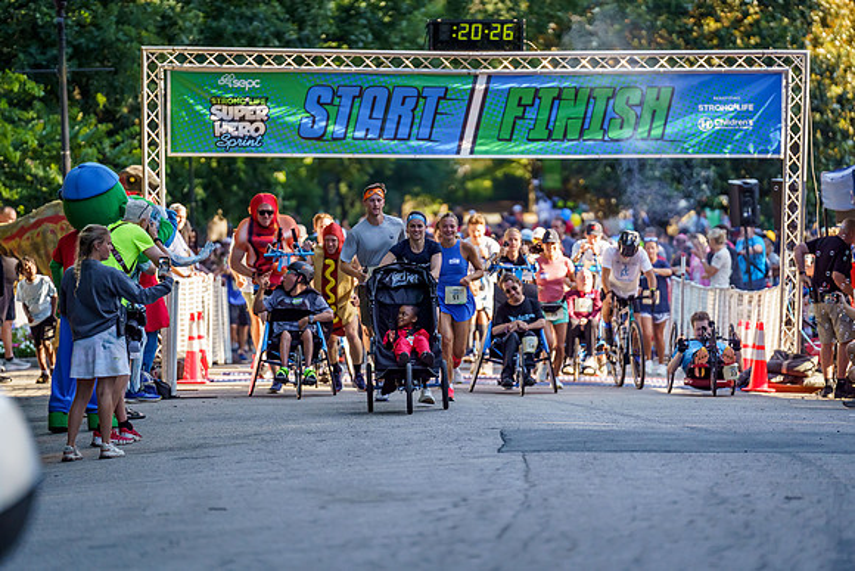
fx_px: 4751
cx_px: 428
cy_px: 286
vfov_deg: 6.9
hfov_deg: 10.3
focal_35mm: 200
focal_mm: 200
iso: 1000
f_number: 2.8
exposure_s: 1/3200
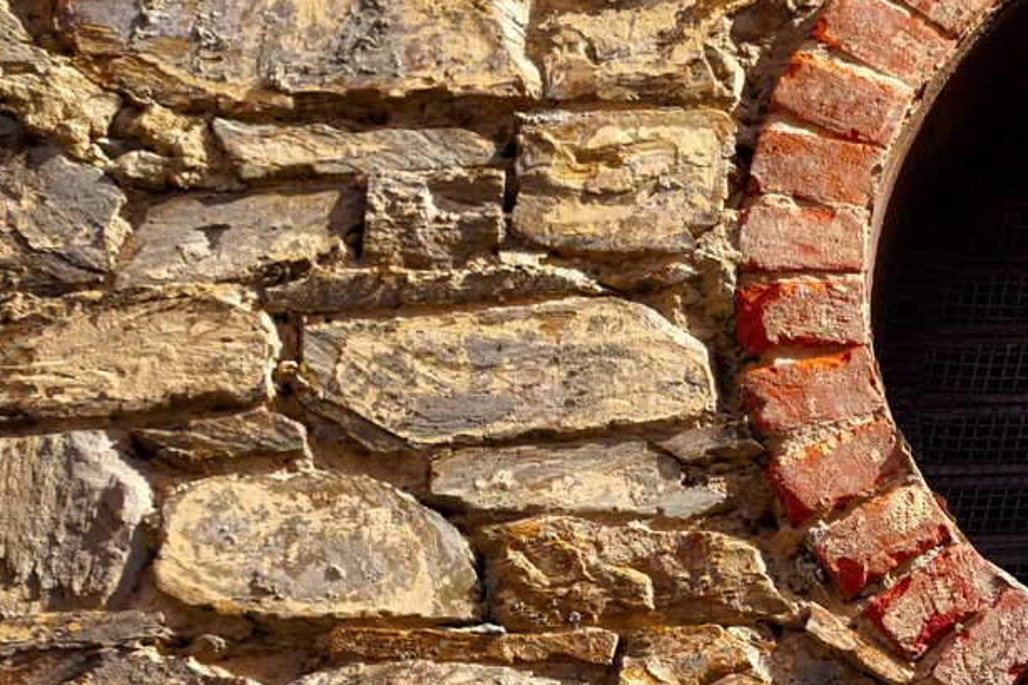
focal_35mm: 258
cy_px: 732
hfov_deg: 7.8
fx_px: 7354
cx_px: 1580
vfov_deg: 5.3
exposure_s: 1/250
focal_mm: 55
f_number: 5.6
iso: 100
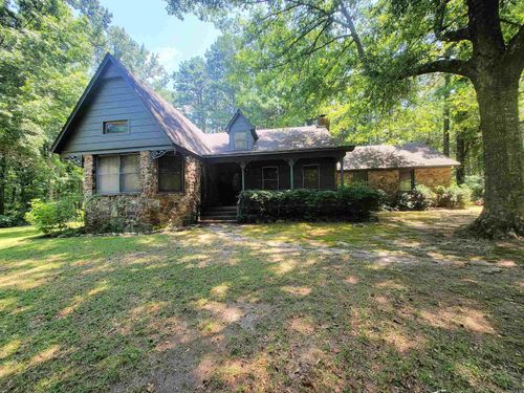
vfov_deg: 89.9
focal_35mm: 13
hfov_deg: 106.2
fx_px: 197
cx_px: 262
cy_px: 196
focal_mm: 1.74
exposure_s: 1/120
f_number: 2.2
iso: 32
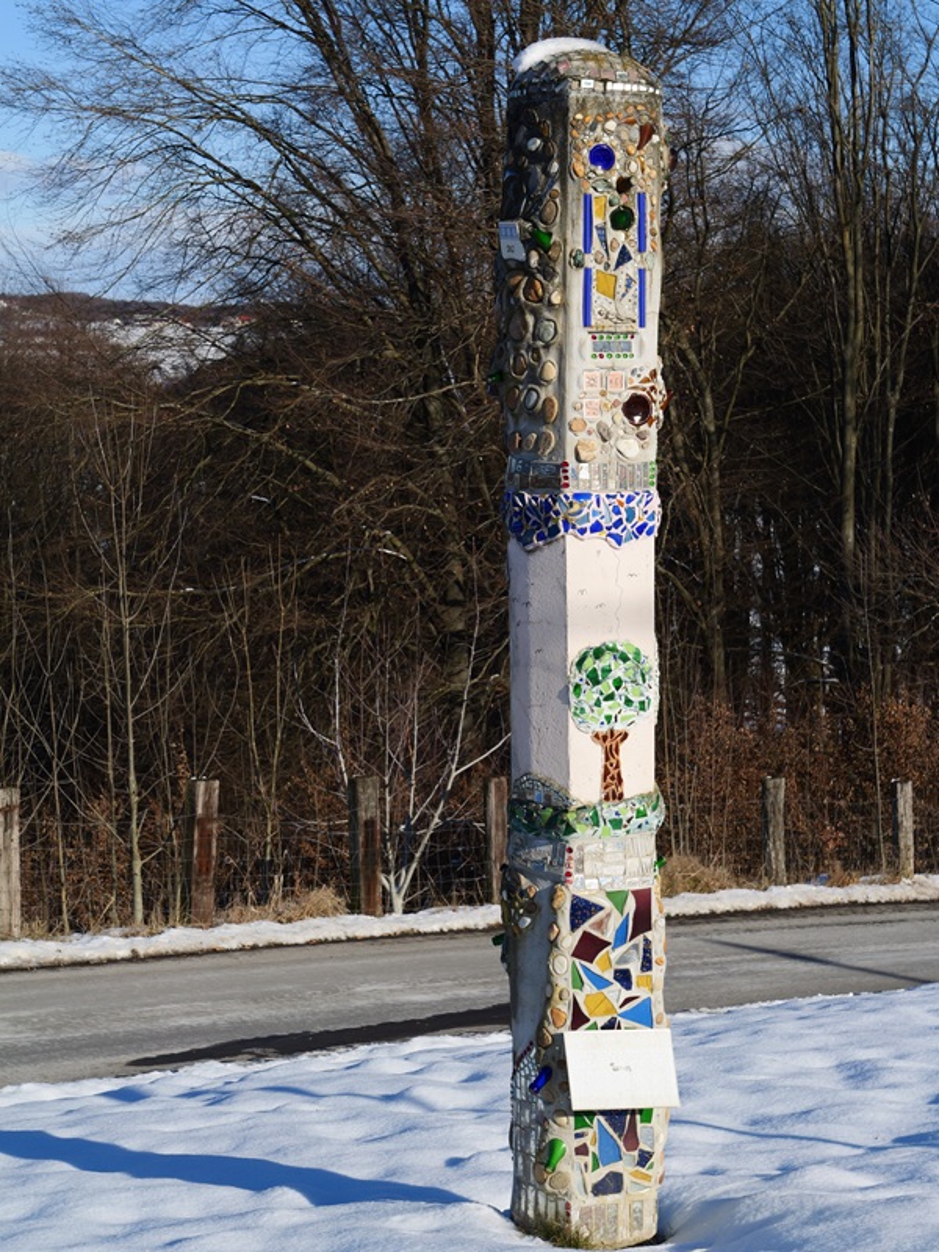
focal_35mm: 72
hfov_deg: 20.4
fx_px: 2604
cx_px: 470
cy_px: 626
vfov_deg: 27.0
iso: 100
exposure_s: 1/400
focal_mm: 36
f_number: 7.1
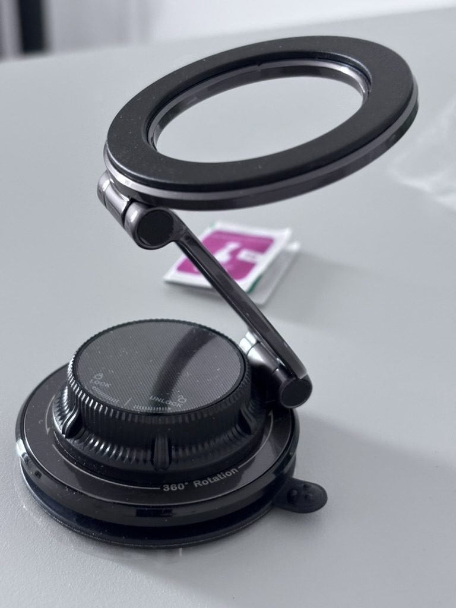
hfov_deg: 28.0
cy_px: 304
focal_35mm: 52
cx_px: 228
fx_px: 913
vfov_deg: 36.8
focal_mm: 5.96
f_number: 1.6
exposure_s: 1/40
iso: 200
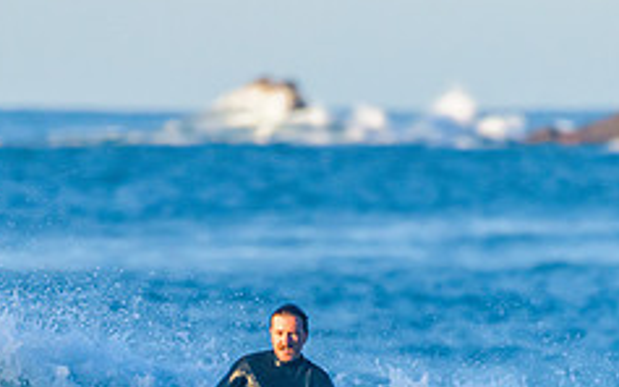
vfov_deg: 0.9
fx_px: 25619
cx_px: 300
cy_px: 501
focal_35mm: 1519
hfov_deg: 1.4
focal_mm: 500
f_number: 5.6
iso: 500
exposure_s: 1/2000
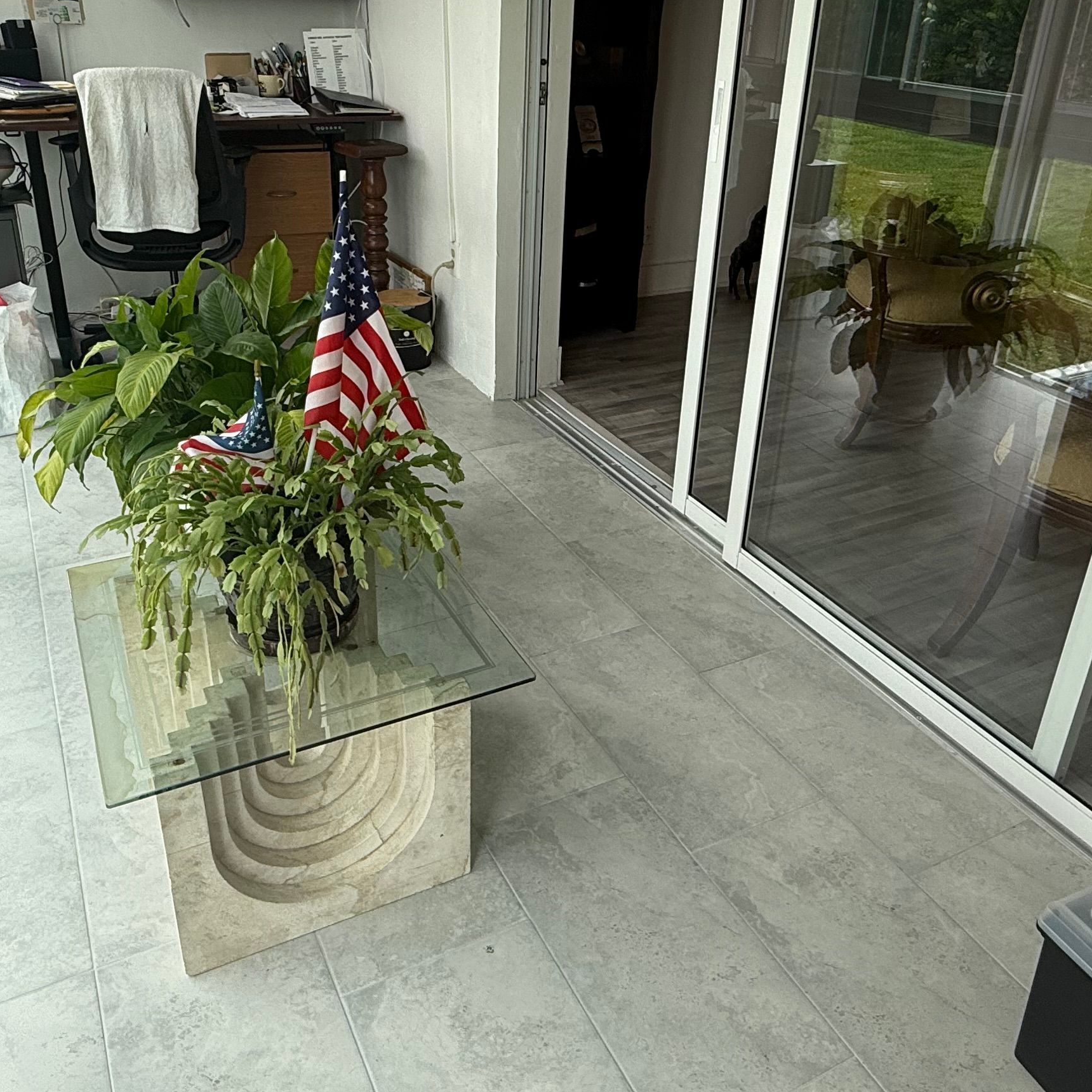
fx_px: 1035
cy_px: 437
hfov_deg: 55.6
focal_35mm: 29
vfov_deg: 55.2
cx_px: 547
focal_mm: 2.22
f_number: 2.2
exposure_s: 1/99
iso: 50
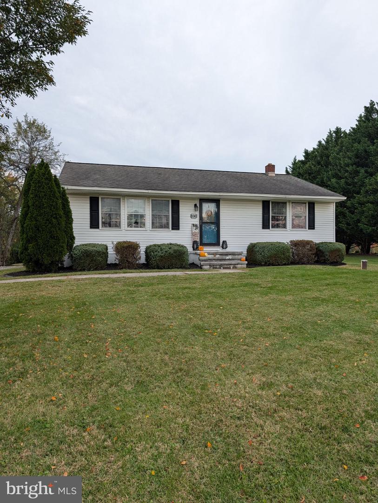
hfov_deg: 56.9
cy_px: 252
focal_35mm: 24
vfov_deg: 71.5
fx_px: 349
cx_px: 189
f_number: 1.68
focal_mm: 6.9
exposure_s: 1/261
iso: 28
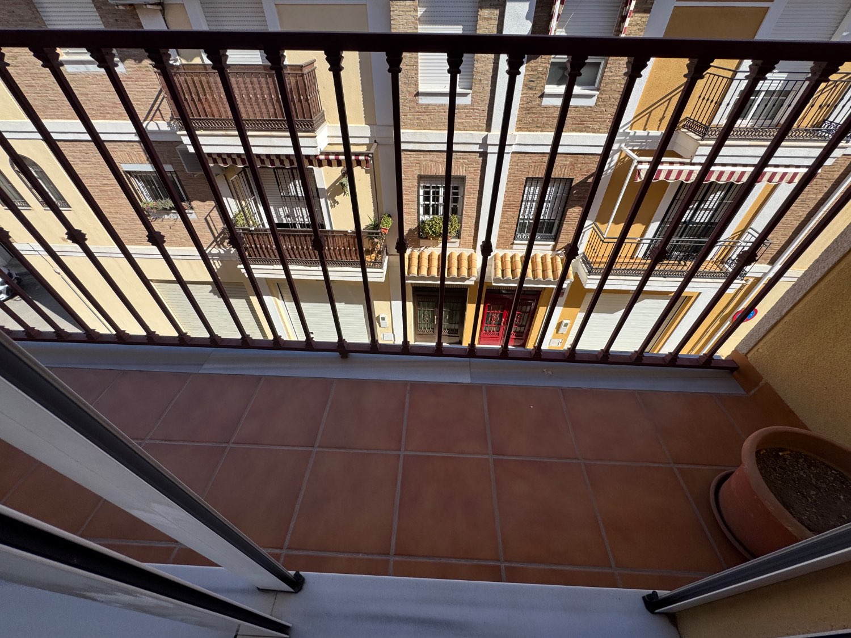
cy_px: 319
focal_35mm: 14
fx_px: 344
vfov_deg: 85.7
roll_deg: +1.9
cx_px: 426
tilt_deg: -41.5
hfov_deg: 102.1
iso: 50
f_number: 2.2
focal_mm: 2.22
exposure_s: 1/1567
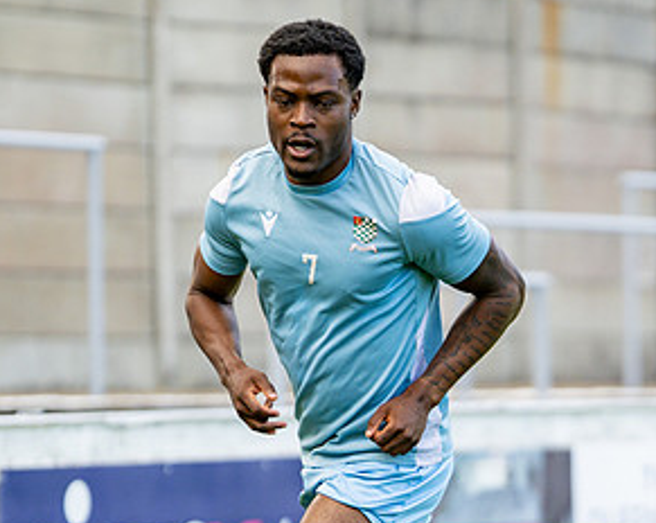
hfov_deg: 6.6
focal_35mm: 291
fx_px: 5642
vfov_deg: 5.3
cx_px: 523
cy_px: 528
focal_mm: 85
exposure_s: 1/1250
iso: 100
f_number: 1.4
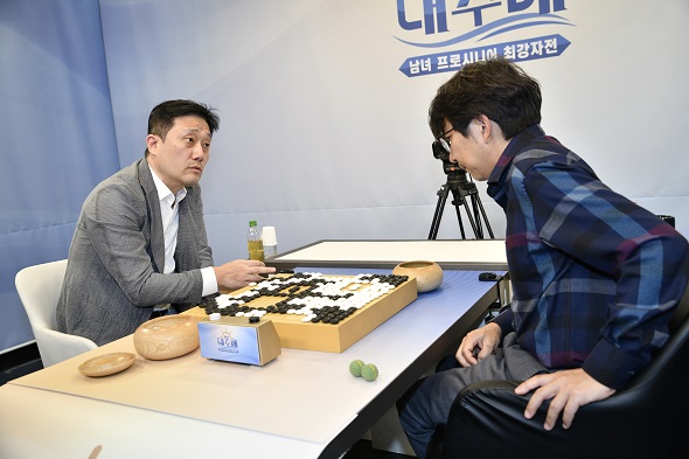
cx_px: 344
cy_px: 230
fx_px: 593
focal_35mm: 31
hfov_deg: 60.3
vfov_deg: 42.3
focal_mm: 31
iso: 800
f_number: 4
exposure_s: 1/125
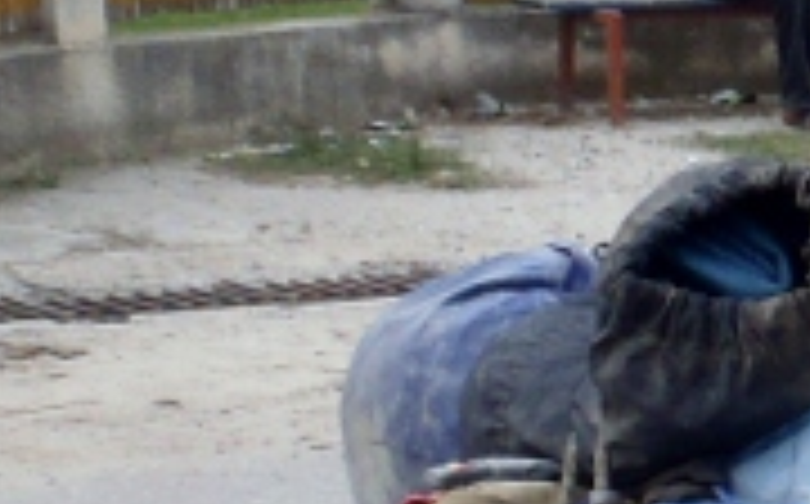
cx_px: 2070
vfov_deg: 7.7
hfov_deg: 10.4
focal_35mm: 169
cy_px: 536
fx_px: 3726
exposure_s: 1/200
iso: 80
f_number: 3.9
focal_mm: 5
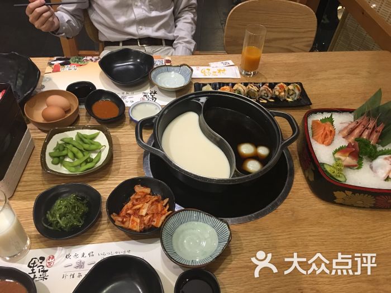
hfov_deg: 61.7
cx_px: 196
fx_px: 328
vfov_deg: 48.2
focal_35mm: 29
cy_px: 146
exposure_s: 1/10
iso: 80
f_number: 2.2
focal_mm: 4.15
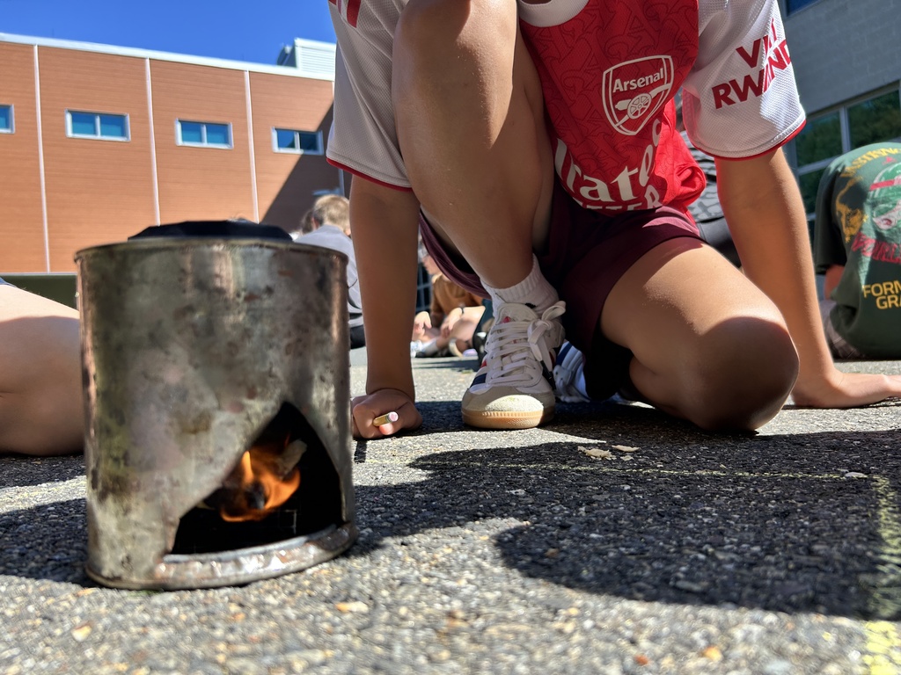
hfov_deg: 67.3
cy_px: 338
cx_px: 450
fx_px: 677
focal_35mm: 26
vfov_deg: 53.1
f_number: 1.5
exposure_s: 1/949
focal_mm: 5.7
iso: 50
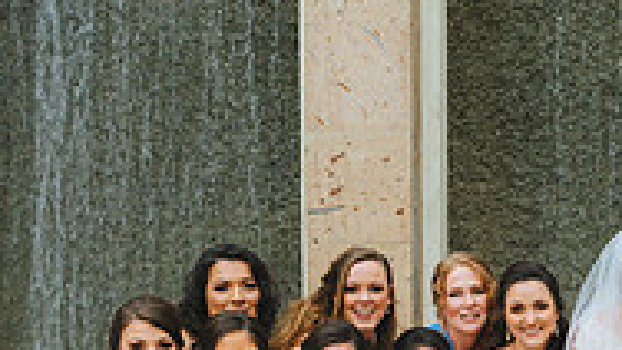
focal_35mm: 97
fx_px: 1601
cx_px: 685
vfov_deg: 12.1
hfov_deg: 20.9
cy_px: 456
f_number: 3.5
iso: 1000
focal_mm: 30
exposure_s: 1/200
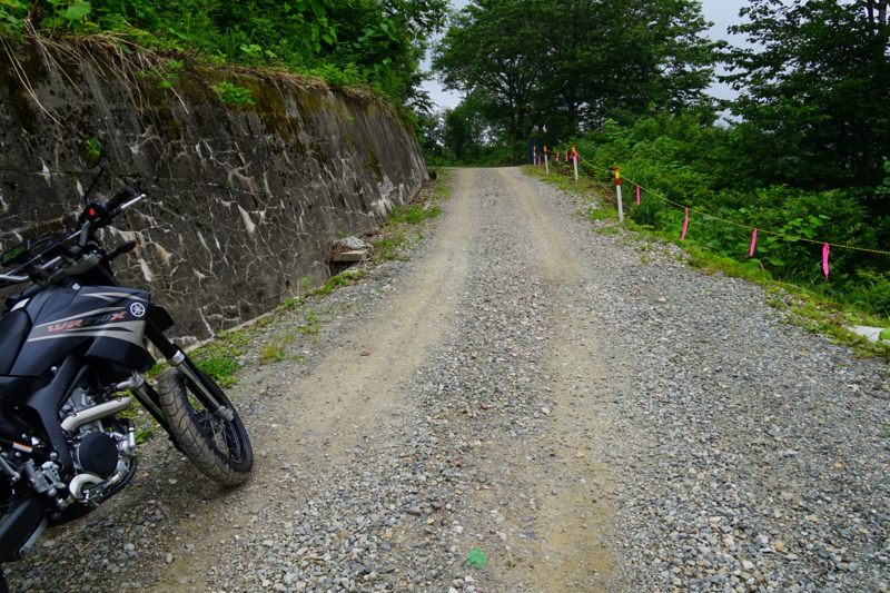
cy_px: 296
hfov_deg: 67.4
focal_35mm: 27
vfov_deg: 47.9
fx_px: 667
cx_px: 445
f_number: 6.7
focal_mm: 18
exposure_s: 1/90
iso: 100
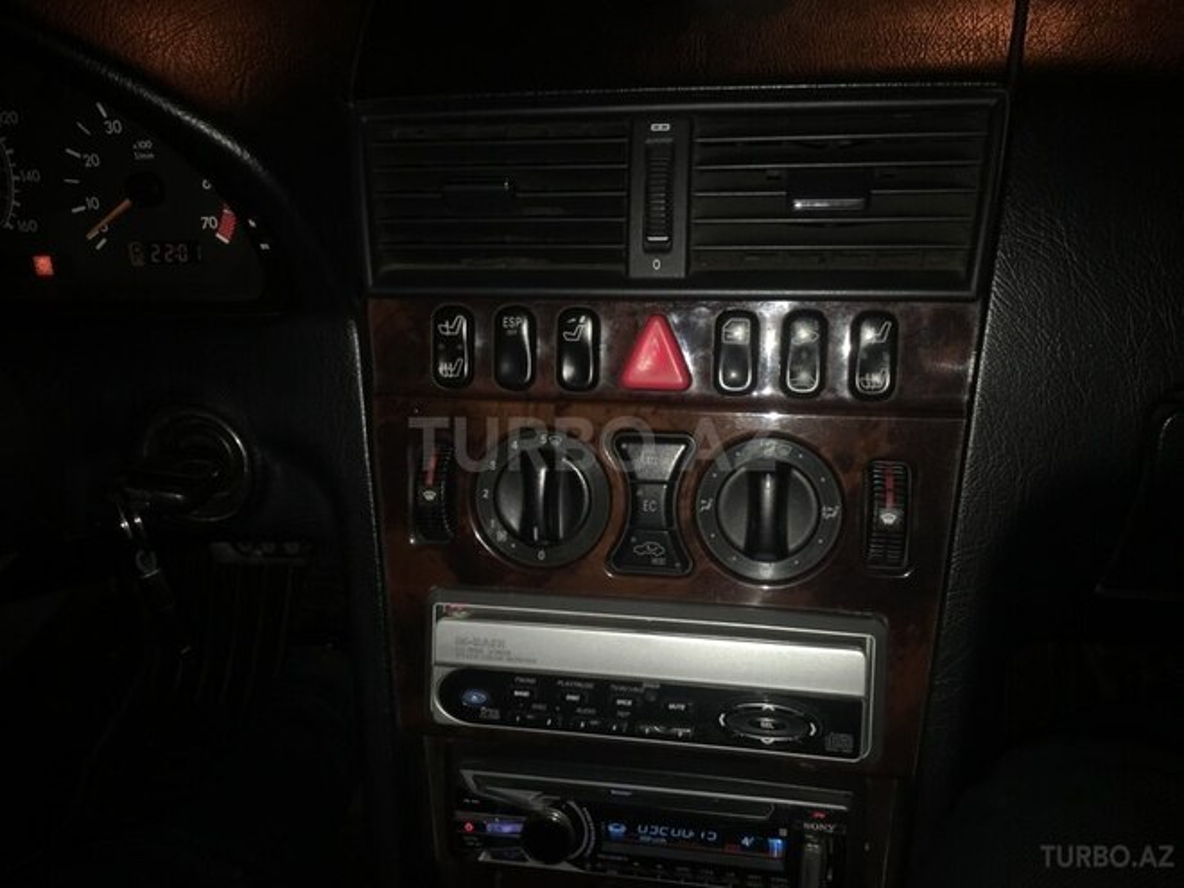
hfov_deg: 61.7
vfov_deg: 48.2
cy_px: 444
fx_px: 992
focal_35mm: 29
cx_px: 592
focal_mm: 4.15
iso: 32
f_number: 2.2
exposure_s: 1/17
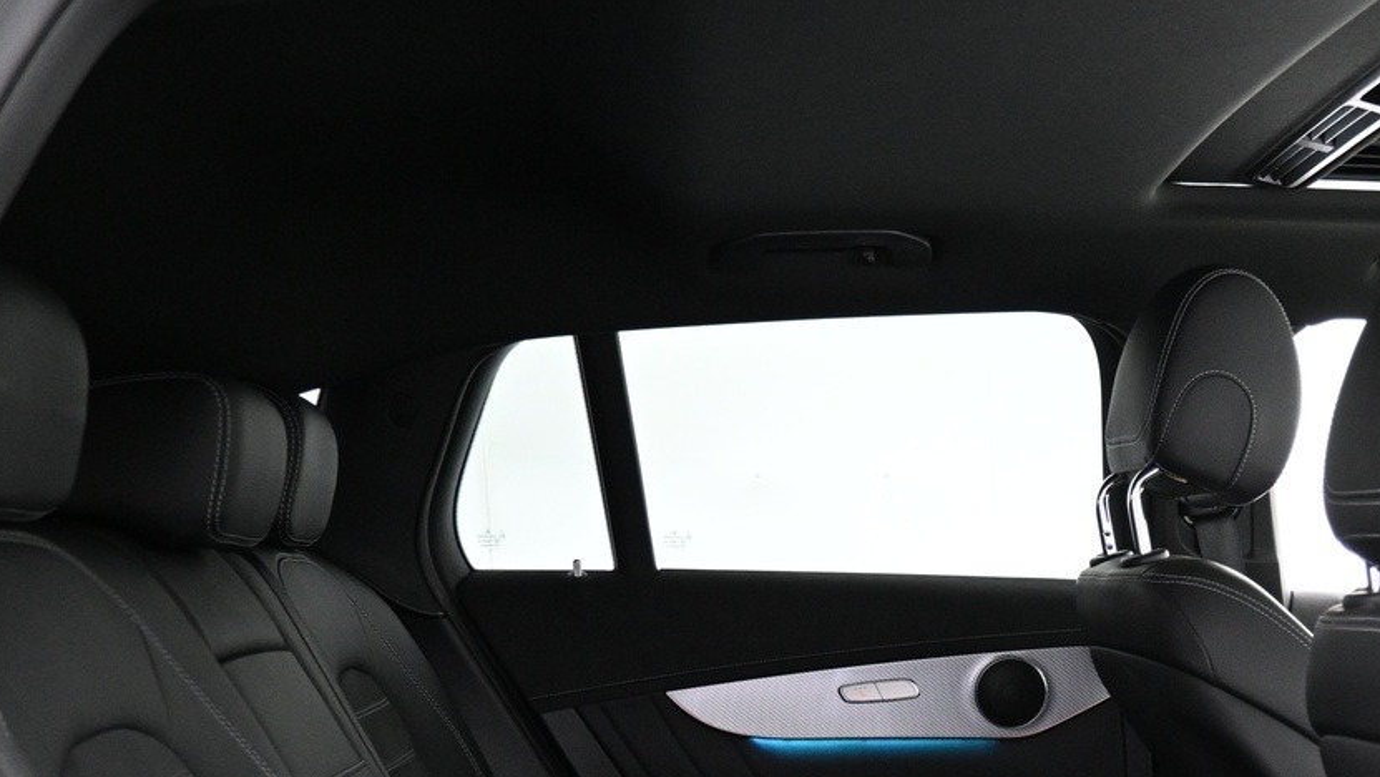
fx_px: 1794
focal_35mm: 49
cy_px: 895
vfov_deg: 22.8
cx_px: 1094
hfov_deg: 40.4
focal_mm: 16
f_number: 3.5
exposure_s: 1/13
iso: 1600
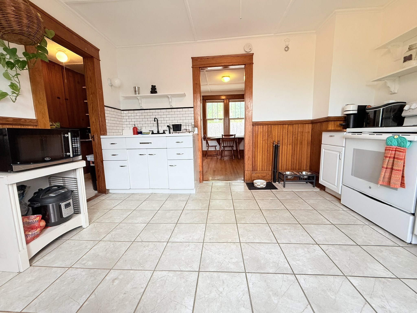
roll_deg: +0.5
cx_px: 208
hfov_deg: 102.1
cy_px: 156
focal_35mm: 14
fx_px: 169
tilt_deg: -7.8
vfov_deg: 85.7
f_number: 2.2
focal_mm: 2.22
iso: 100
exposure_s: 1/120
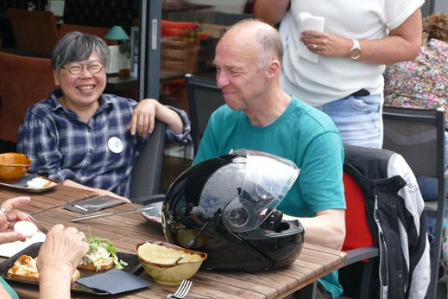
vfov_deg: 17.7
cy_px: 158
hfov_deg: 26.0
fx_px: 958
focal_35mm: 77
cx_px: 114
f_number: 3.3
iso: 125
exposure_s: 1/400
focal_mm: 18.17
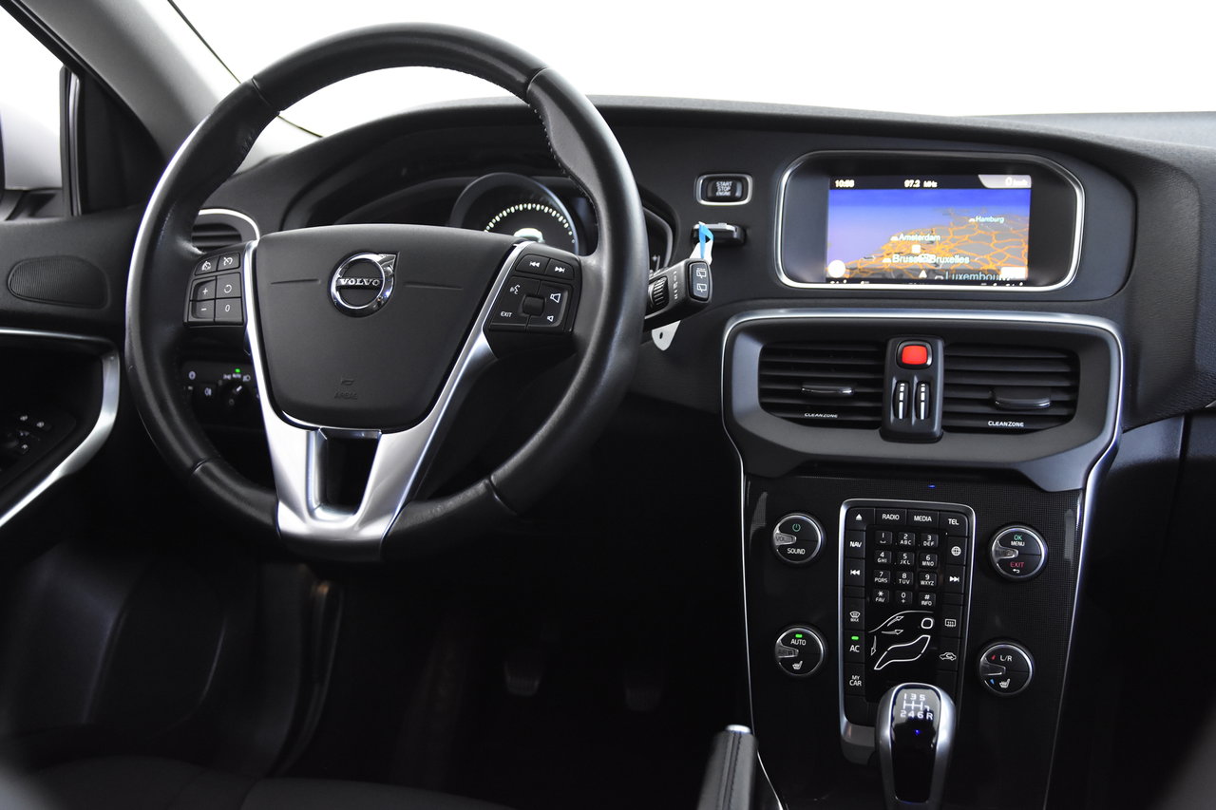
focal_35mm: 39
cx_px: 608
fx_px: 1317
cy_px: 405
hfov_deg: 49.6
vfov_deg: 34.2
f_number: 3.2
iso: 2800
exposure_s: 1/40
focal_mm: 26
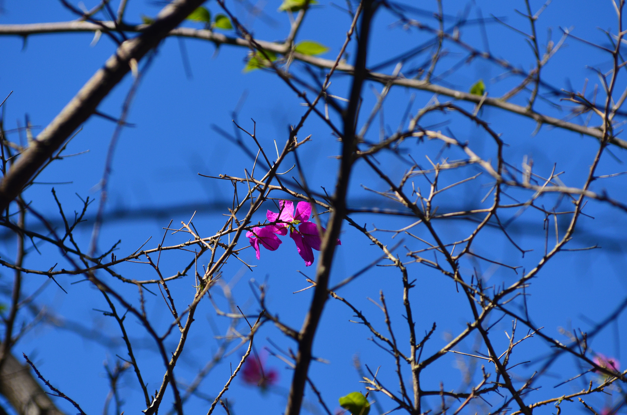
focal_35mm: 300
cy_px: 208
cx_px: 314
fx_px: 5214
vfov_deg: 4.6
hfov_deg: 6.9
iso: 400
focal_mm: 200
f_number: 5
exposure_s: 1/1600
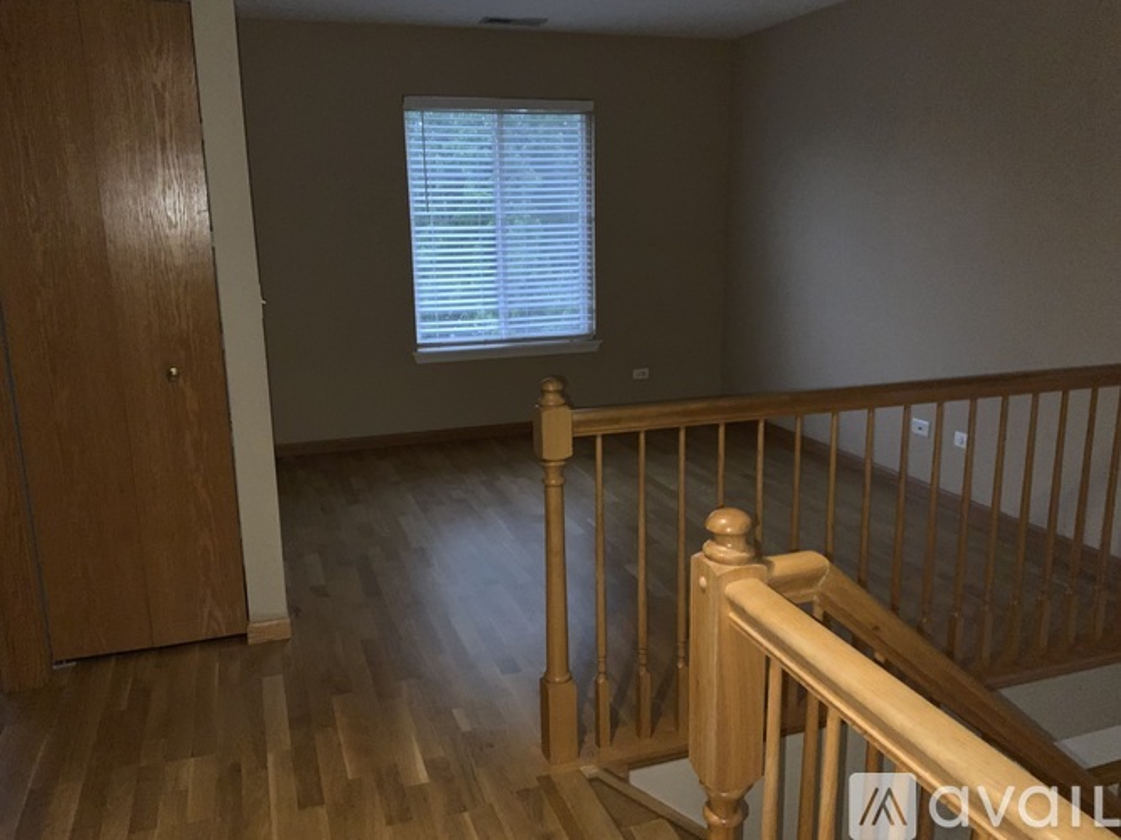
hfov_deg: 61.7
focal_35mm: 29
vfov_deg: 48.2
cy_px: 420
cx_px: 560
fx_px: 939
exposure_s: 1/34
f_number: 1.8
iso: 64
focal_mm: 3
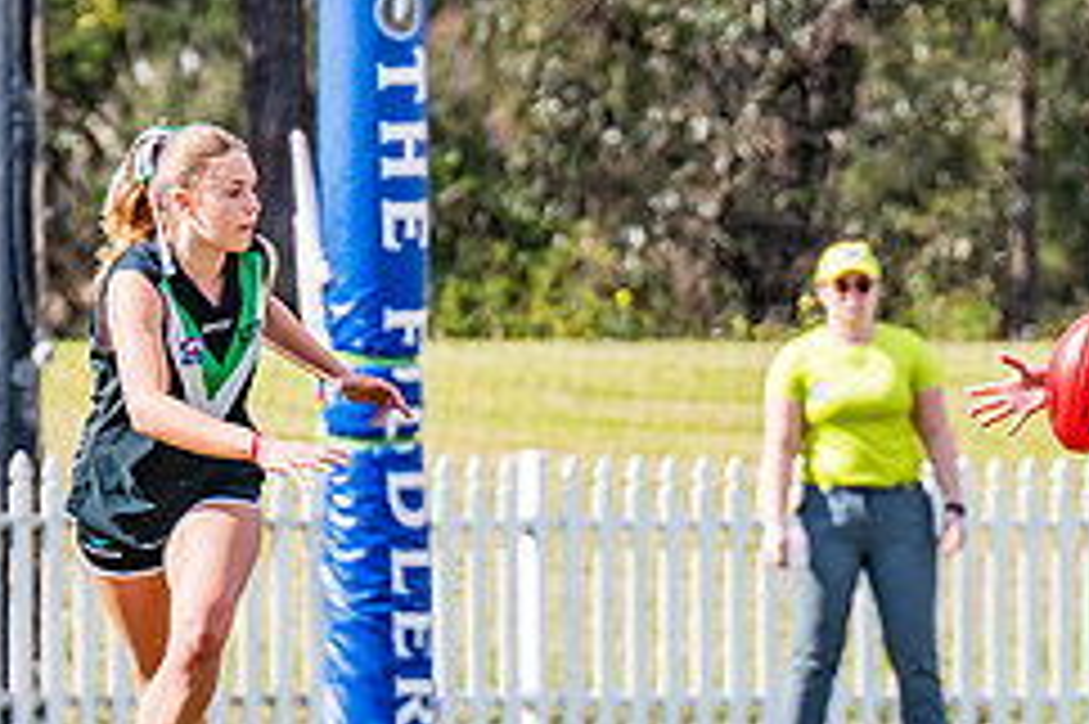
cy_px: 374
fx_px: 34732
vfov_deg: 1.2
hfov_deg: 1.8
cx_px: 1258
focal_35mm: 1149
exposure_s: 1/1250
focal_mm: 420
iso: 800
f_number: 9
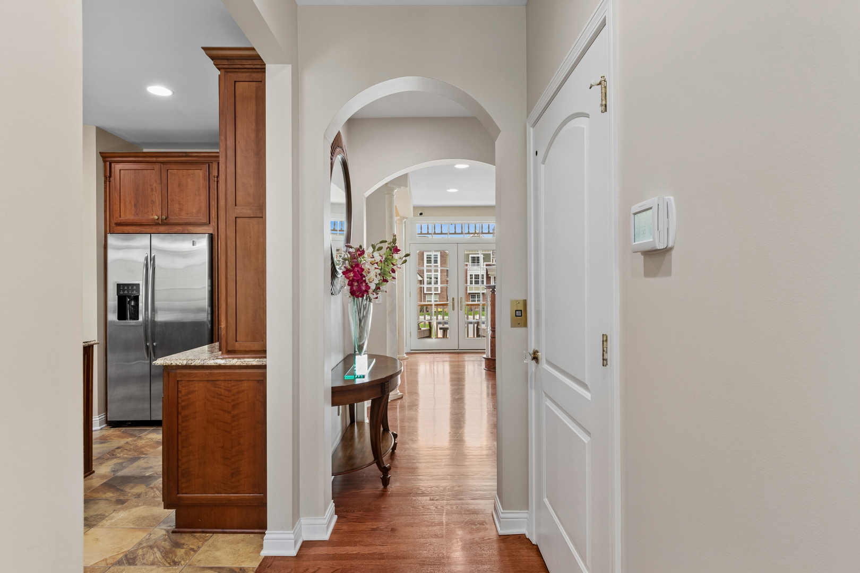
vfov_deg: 67.4
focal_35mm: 18
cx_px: 430
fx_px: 430
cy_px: 286
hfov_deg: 90.0
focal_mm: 12
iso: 250
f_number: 8
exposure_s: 1/6
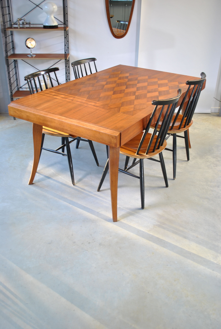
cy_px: 164
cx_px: 110
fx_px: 330
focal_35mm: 36
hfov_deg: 37.0
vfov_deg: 53.0
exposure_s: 1/25
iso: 200
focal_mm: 24
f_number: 4.5
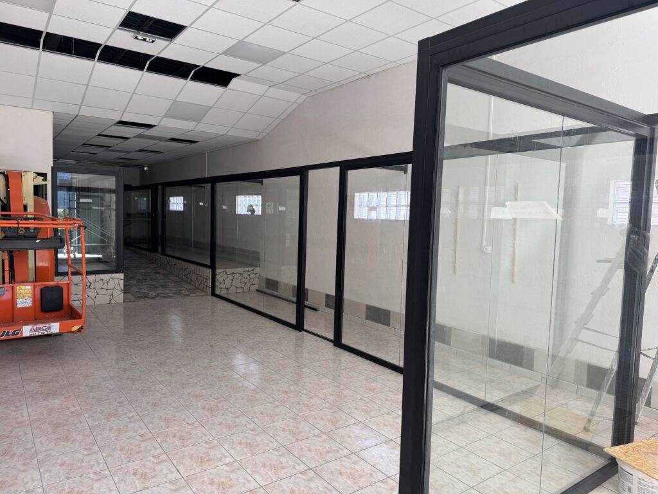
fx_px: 456
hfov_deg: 71.6
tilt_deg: -2.4
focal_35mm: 24
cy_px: 247
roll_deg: -1.1
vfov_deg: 56.8
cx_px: 329
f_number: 1.78
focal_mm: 6.76
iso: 64
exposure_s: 1/121
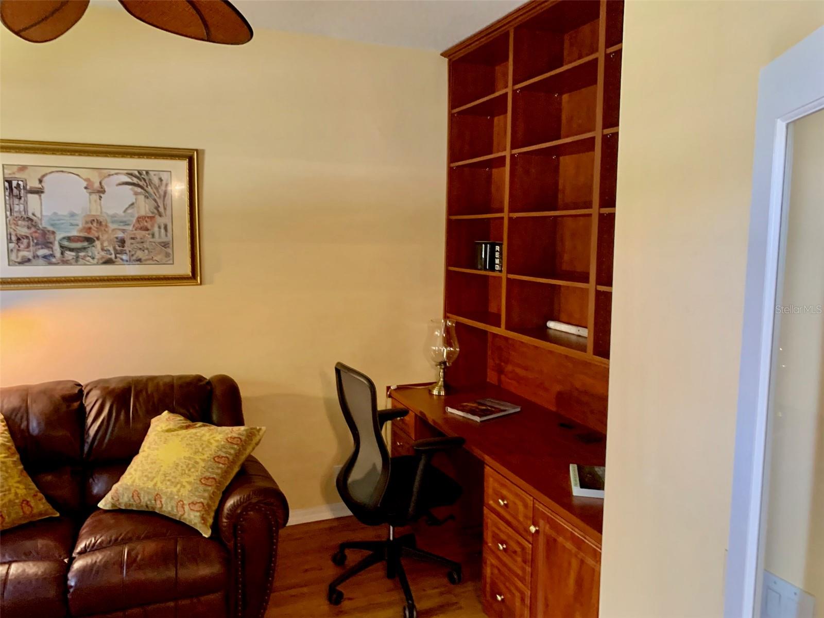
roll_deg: -0.1
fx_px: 619
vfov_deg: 53.1
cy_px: 309
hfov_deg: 67.3
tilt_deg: -4.9
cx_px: 412
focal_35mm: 26
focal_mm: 4.25
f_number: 1.8
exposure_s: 1/40
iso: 320
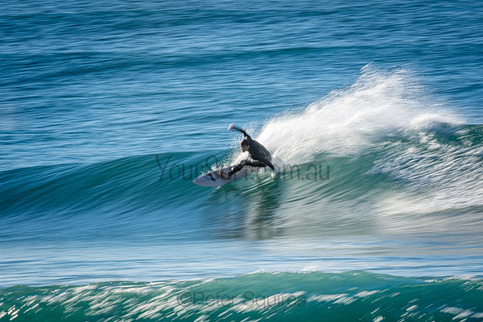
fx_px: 10064
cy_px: 161
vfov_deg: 1.8
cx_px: 242
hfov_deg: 2.7
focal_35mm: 750
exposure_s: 1/30
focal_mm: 500
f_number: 25
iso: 100
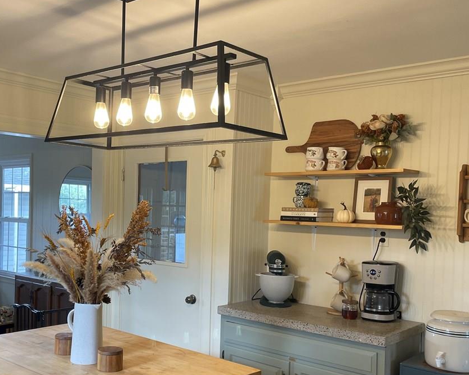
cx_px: 166
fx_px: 541
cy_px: 229
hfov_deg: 46.3
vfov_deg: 38.0
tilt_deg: -1.8
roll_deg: -1.2
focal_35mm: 39
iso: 80
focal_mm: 4.2
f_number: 1.6
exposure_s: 1/60
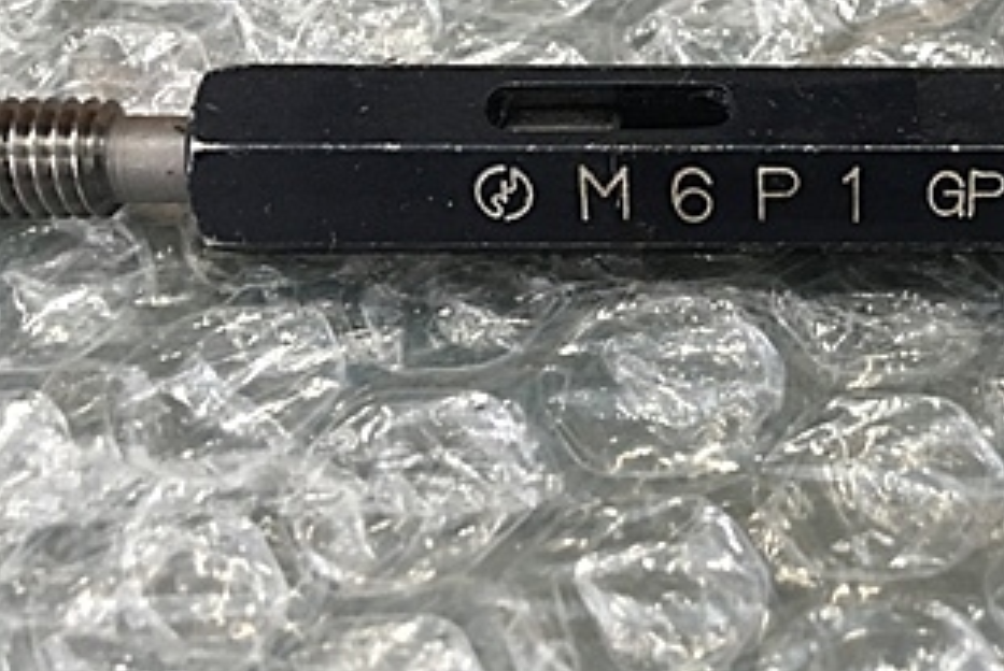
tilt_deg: -51.7
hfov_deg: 31.2
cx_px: 852
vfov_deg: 21.9
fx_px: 1731
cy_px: 235
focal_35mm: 62
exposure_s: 1/30
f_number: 2.2
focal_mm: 4.15
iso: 125
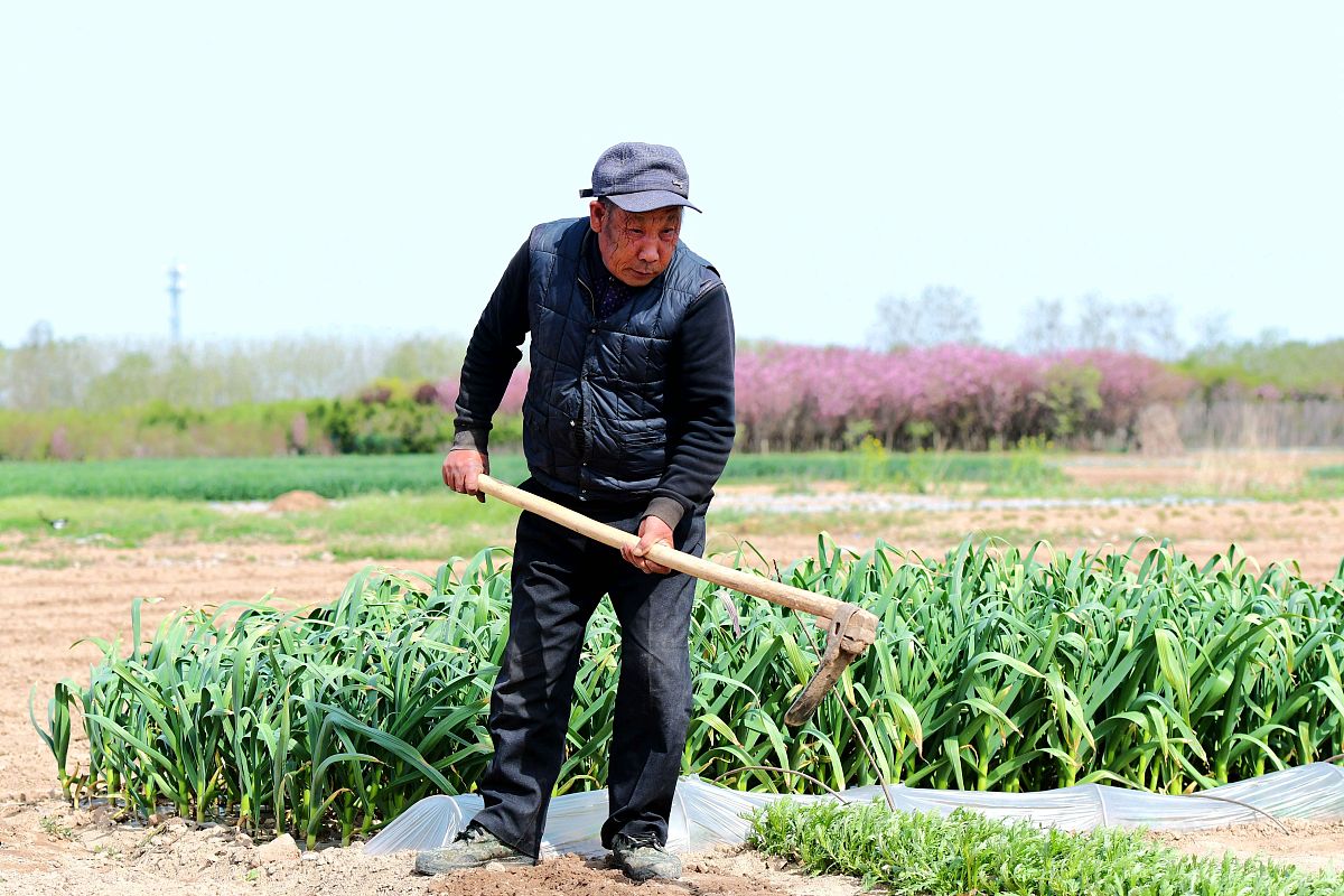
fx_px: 3920
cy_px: 448
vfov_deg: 13.0
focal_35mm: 105
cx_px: 672
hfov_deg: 19.5
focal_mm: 70
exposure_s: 1/1600
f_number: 5
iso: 320
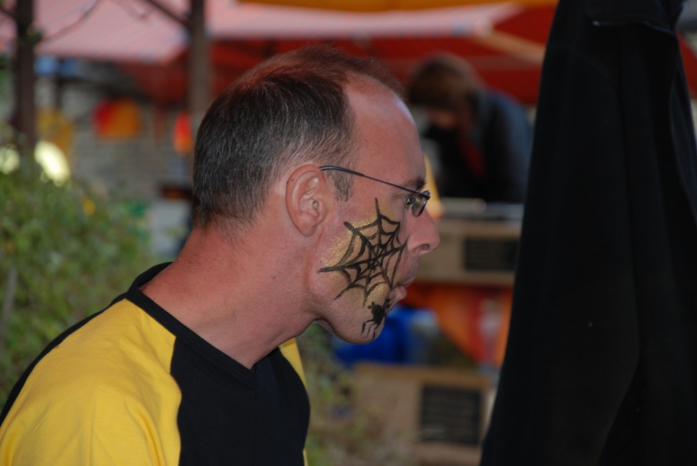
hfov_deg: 12.2
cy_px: 233
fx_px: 3256
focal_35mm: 168
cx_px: 348
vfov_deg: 8.2
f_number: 5.6
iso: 200
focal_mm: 112
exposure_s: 1/60
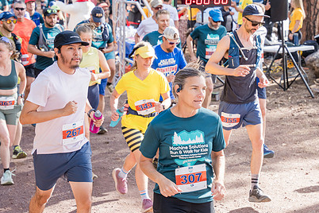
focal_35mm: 101
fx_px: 895
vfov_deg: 13.5
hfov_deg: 20.2
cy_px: 127
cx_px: 204
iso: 800
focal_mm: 70
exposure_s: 1/500
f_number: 5
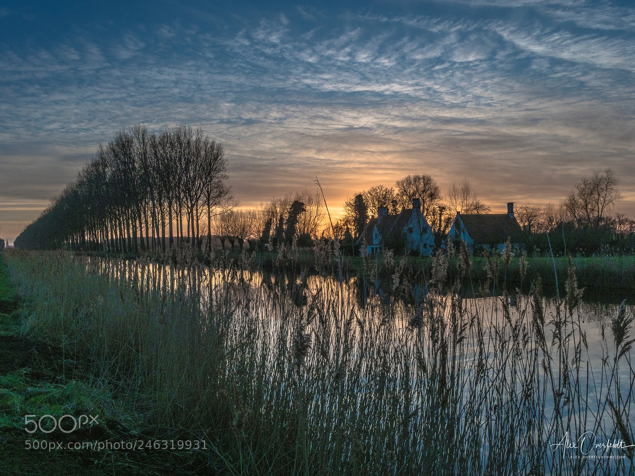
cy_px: 238
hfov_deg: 56.8
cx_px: 318
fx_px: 587
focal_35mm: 32
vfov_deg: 44.2
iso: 400
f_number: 9.5
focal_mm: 16
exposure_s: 1/125
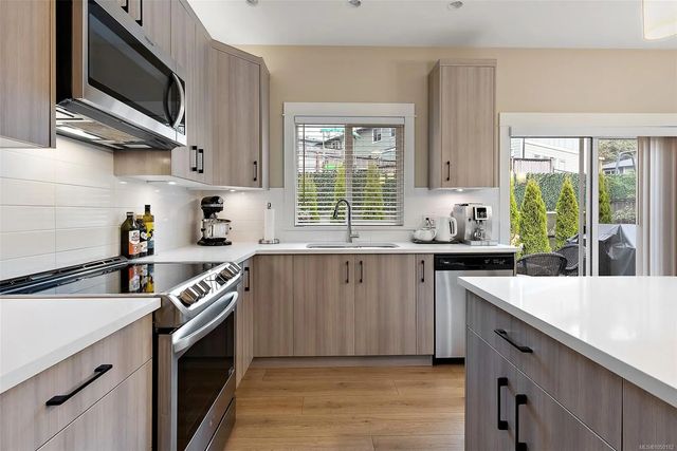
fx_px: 320
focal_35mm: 17
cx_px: 338
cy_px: 226
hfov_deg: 93.3
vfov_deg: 70.5
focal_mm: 17
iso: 640
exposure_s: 1/6
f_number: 9
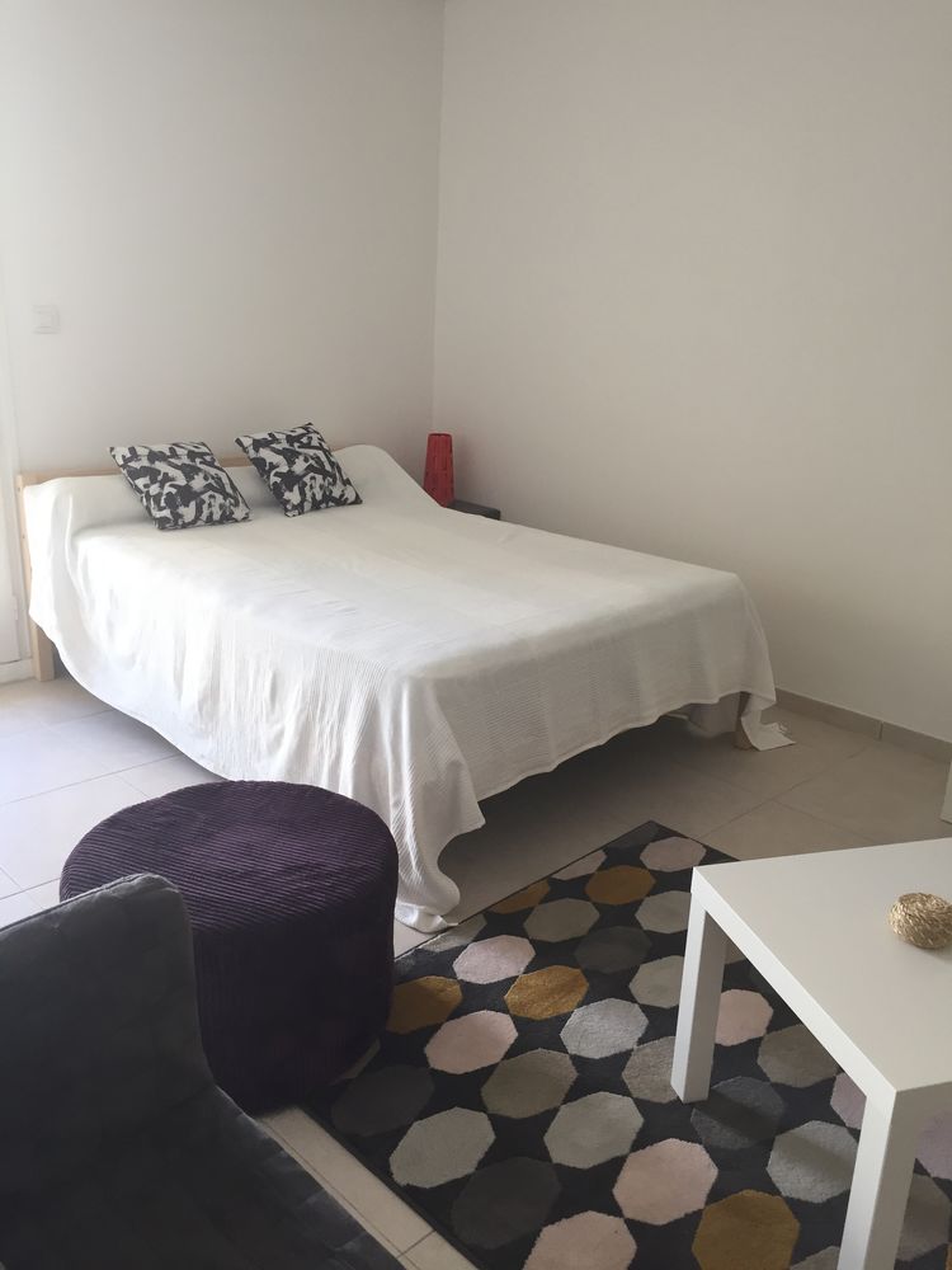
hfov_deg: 48.2
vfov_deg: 61.7
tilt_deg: -17.4
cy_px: 635
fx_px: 1063
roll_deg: -2.7
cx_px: 476
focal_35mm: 29
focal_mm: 4.15
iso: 32
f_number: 2.2
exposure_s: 1/33
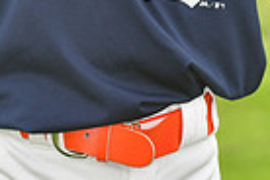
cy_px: -161
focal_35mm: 695
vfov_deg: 2.0
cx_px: 184
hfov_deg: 3.0
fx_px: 5212
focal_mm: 110
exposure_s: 1/500
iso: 200
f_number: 5
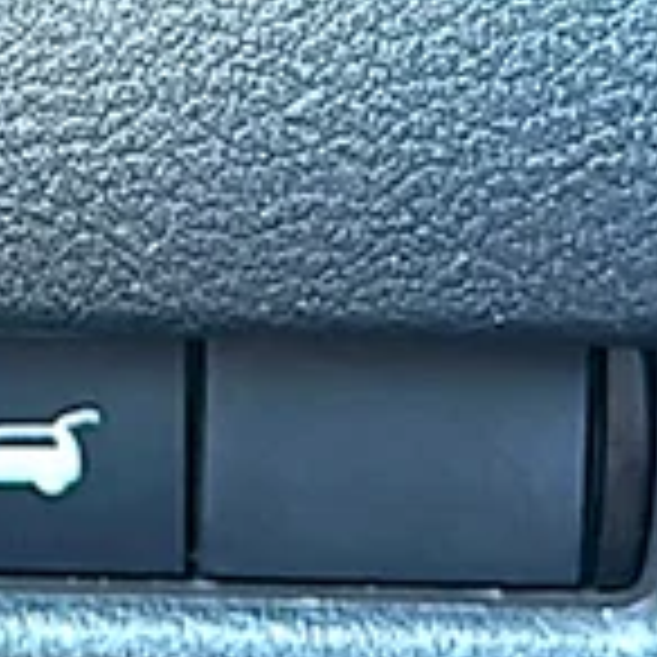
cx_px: -396
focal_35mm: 157
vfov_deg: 10.9
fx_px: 3371
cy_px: -160
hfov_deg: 10.6
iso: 64
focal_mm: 6.86
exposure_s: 1/40
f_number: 1.78
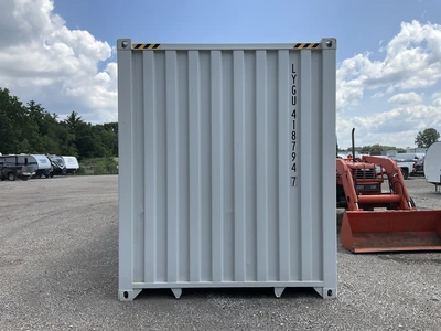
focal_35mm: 29
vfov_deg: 48.2
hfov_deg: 61.7
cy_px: 166
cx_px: 220
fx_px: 369
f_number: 1.8
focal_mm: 3
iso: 25
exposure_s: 1/1534
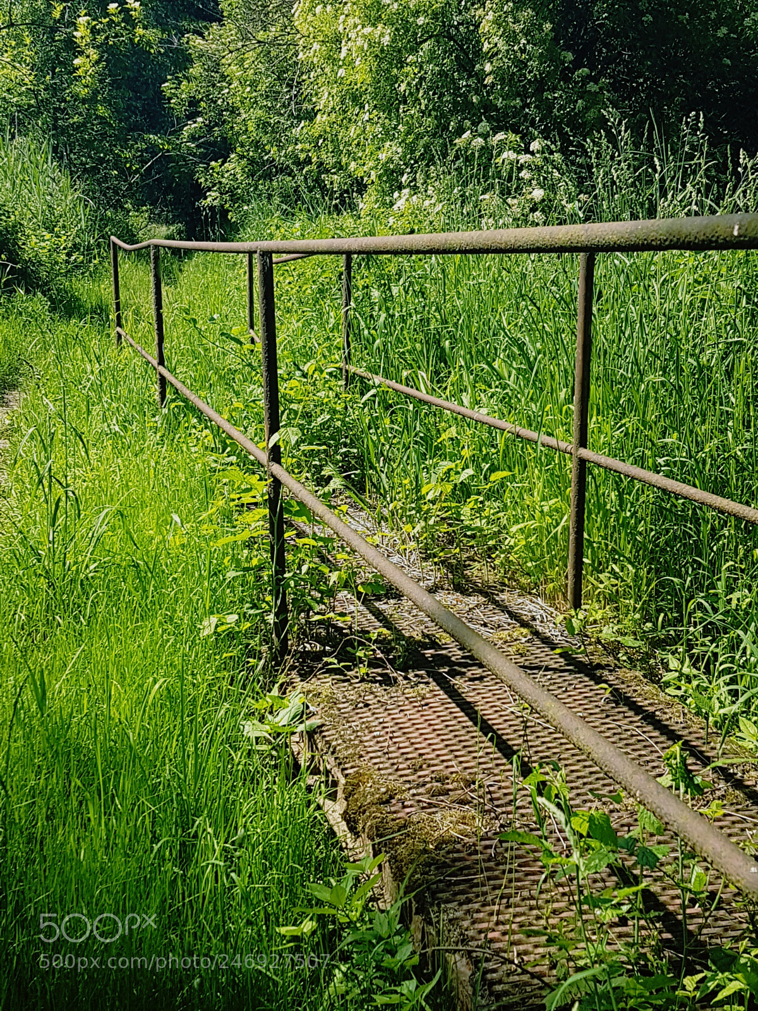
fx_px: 759
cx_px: 379
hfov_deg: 53.1
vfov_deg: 67.3
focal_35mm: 26
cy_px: 506
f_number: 1.7
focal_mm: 4.2
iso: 40
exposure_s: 1/1300
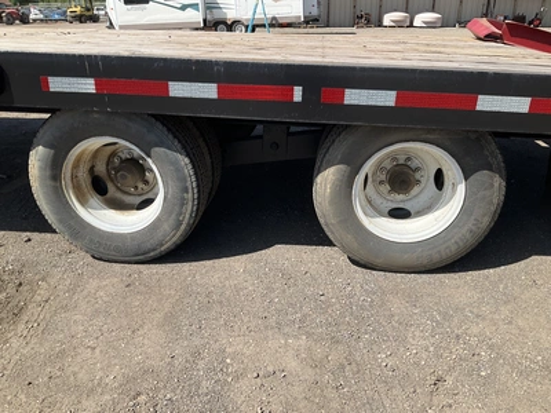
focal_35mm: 29
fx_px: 462
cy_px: 206
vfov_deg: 48.2
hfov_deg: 61.7
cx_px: 276
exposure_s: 1/1412
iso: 25
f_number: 1.8
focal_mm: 3
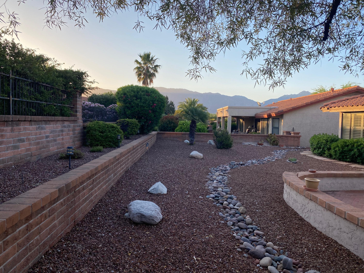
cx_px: 182
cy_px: 136
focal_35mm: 26
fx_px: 273
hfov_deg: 67.3
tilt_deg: -3.2
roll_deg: -1.6
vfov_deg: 53.1
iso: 32
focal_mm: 4.25
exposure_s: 1/822
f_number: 1.8
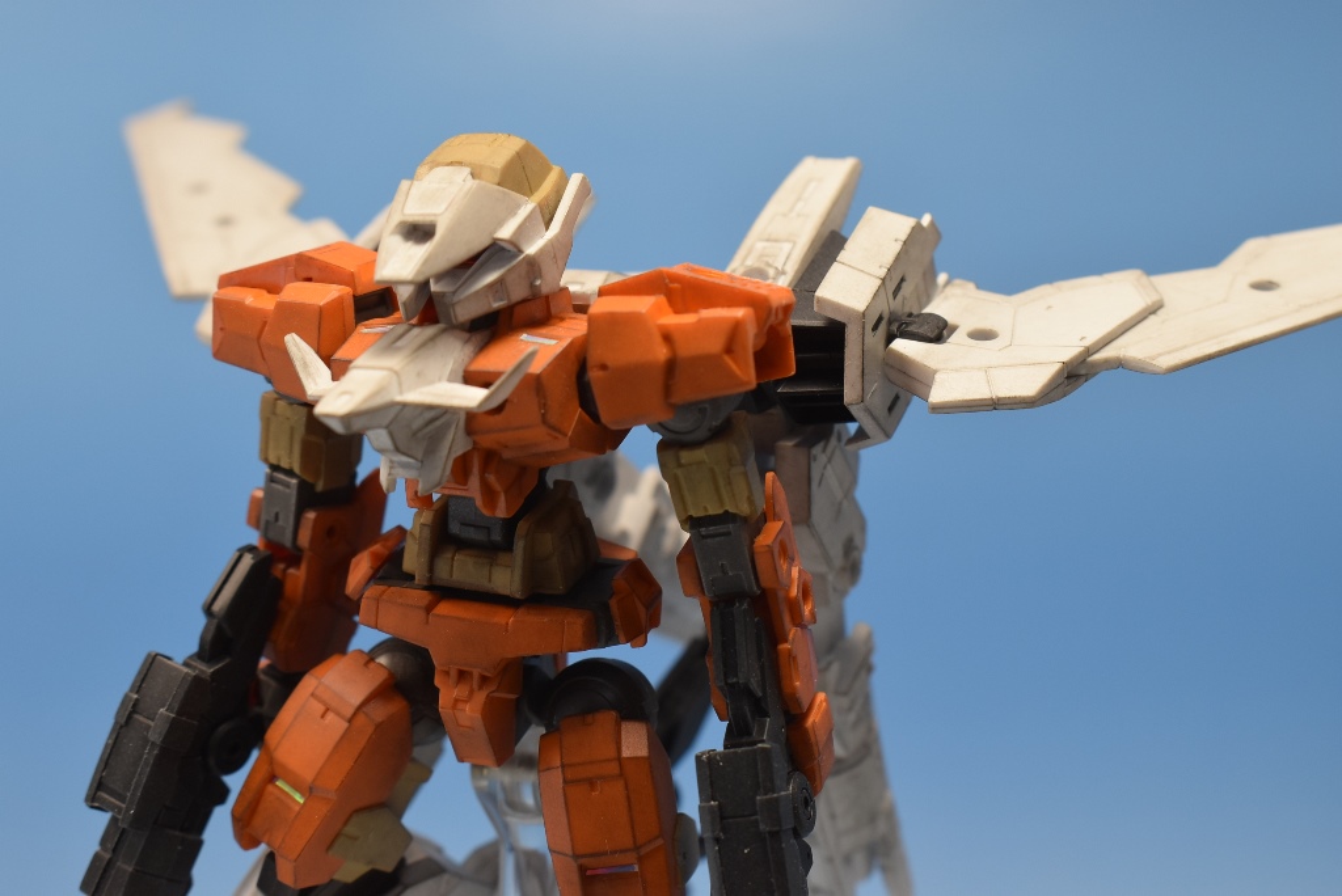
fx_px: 2238
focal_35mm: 60
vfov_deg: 22.7
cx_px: 671
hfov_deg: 33.4
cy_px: 448
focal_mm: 40
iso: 400
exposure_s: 1/60
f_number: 8
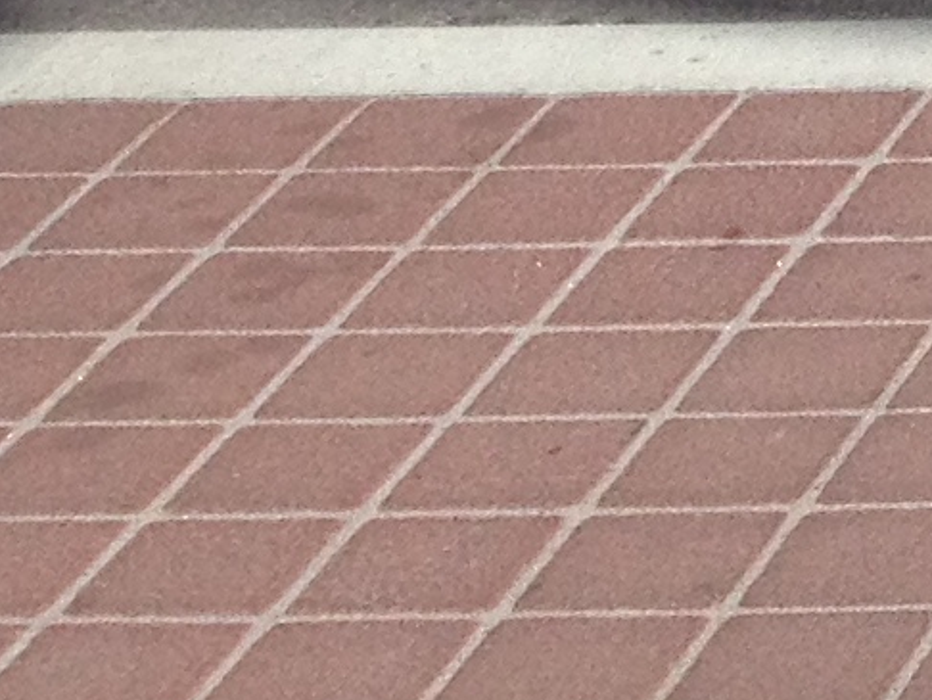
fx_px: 6330
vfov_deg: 6.1
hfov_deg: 7.4
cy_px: -763
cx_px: 2869
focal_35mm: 235
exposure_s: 1/3247
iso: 64
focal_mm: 4.28
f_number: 2.4
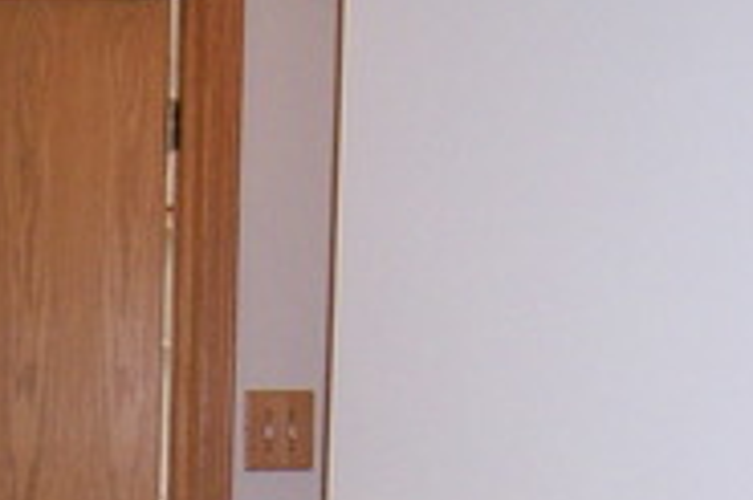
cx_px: -49
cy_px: 858
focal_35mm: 119
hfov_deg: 16.7
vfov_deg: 10.9
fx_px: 2487
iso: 140
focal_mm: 5.5
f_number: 2.8
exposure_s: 1/60
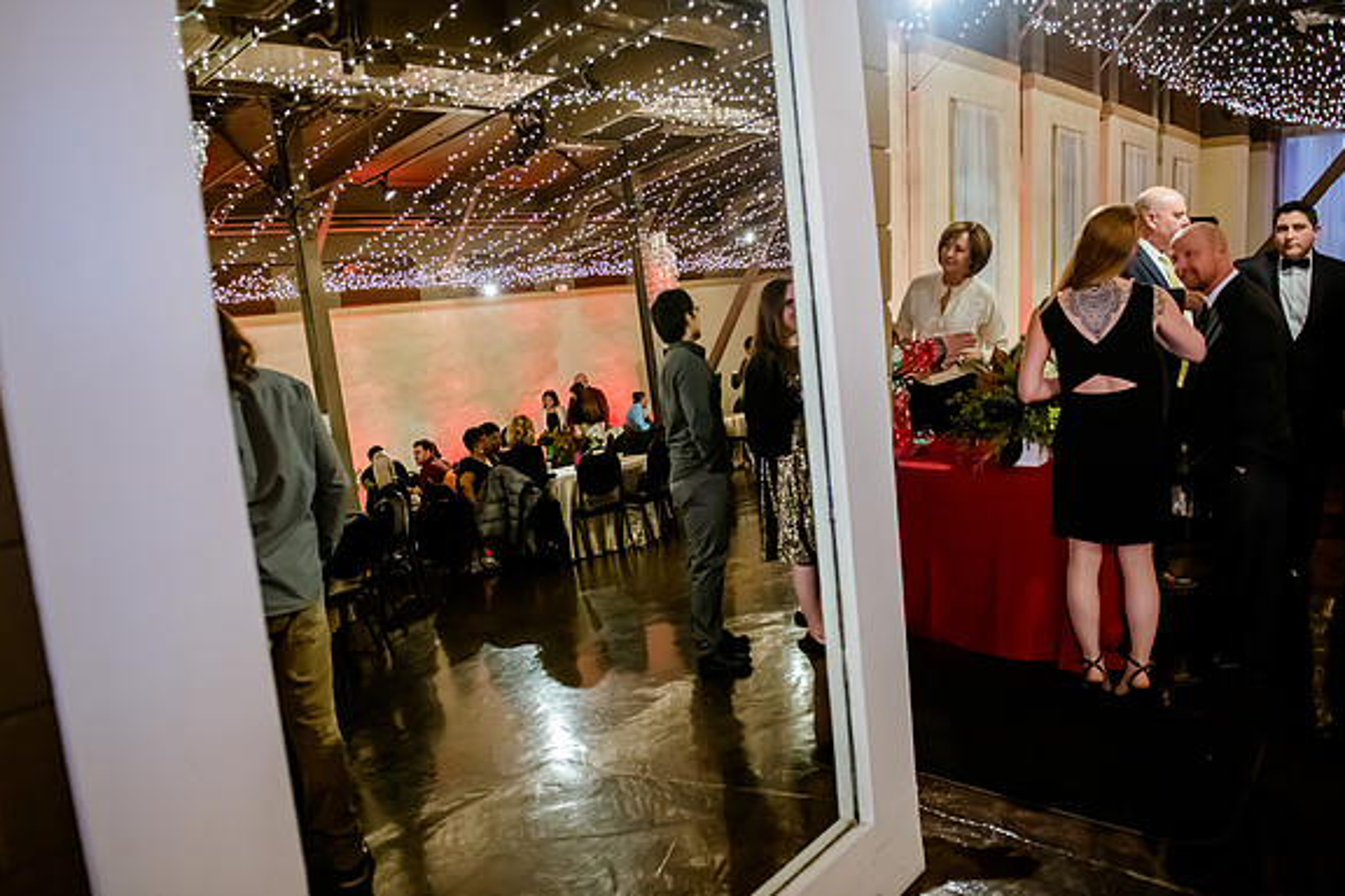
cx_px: 639
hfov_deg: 69.4
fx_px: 971
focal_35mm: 26
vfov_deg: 49.6
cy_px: 440
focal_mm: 24
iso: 5000
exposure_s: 1/160
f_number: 2.8
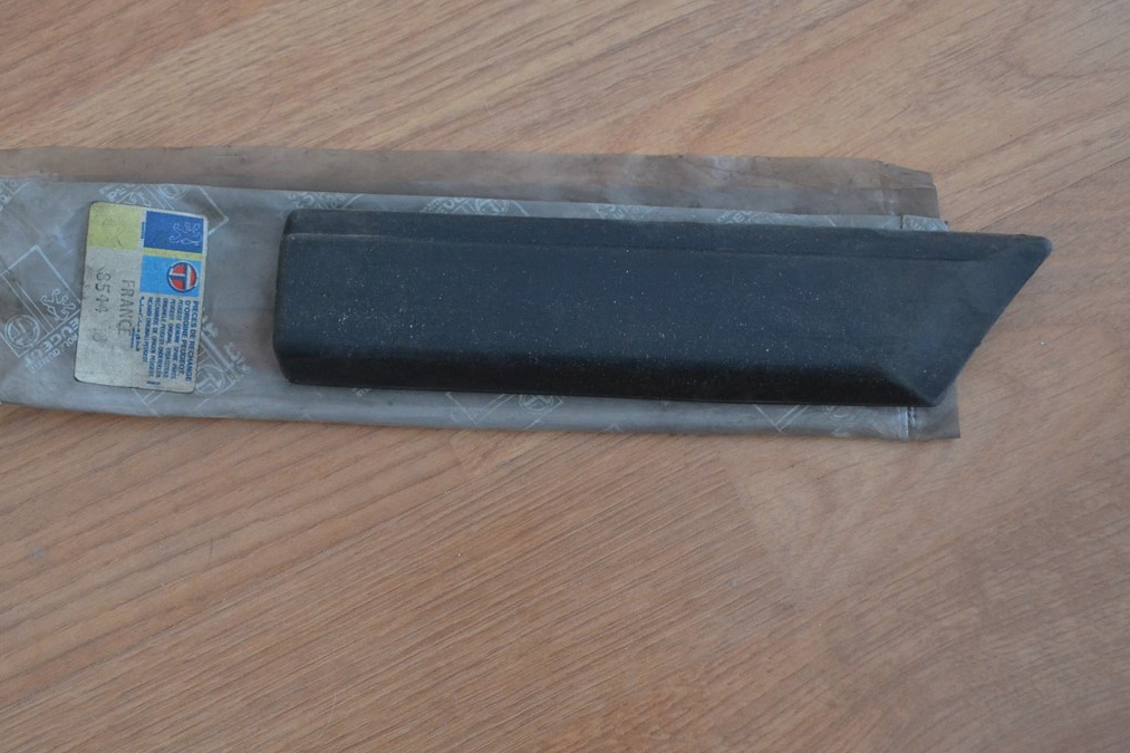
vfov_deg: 20.0
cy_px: 290
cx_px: 403
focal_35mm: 68
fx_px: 2134
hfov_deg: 29.5
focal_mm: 34
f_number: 5
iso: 1600
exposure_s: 1/60
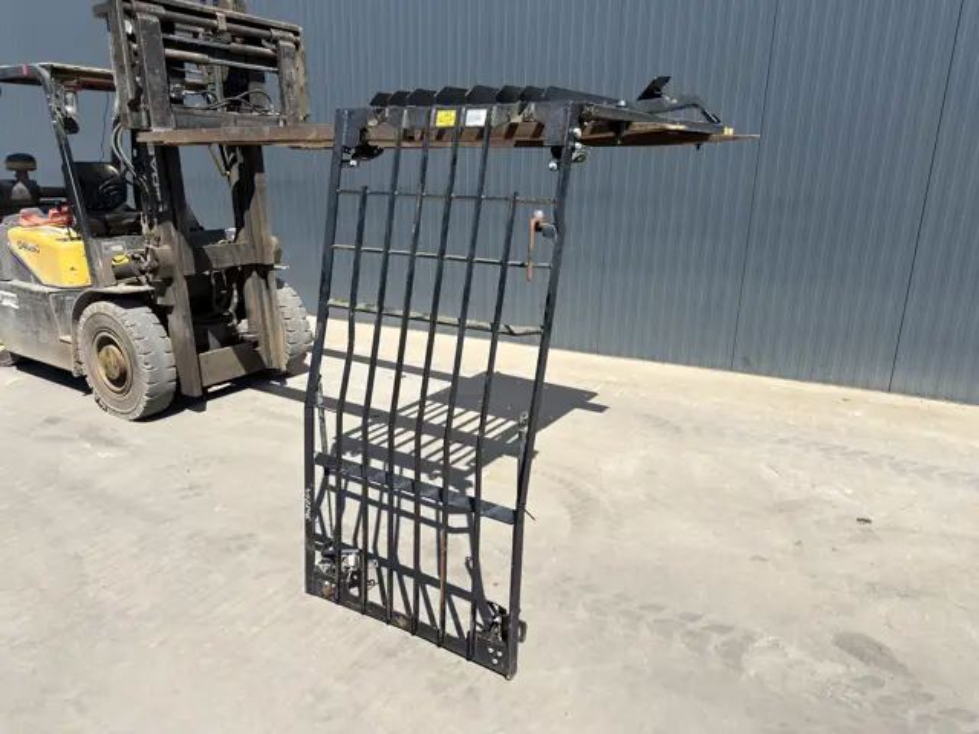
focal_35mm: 24
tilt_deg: -16.3
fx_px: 679
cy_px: 367
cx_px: 490
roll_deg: -0.6
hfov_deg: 71.6
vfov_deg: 56.8
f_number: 1.78
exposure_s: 1/4237
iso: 80
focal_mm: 6.76
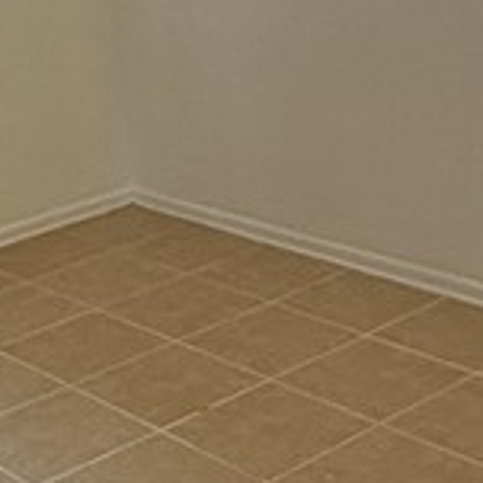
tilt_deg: -17.4
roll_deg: +5.3
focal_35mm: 84
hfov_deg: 20.6
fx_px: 1326
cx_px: 157
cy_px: 246
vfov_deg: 20.6
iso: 160
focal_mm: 2.22
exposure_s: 1/99
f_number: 2.2
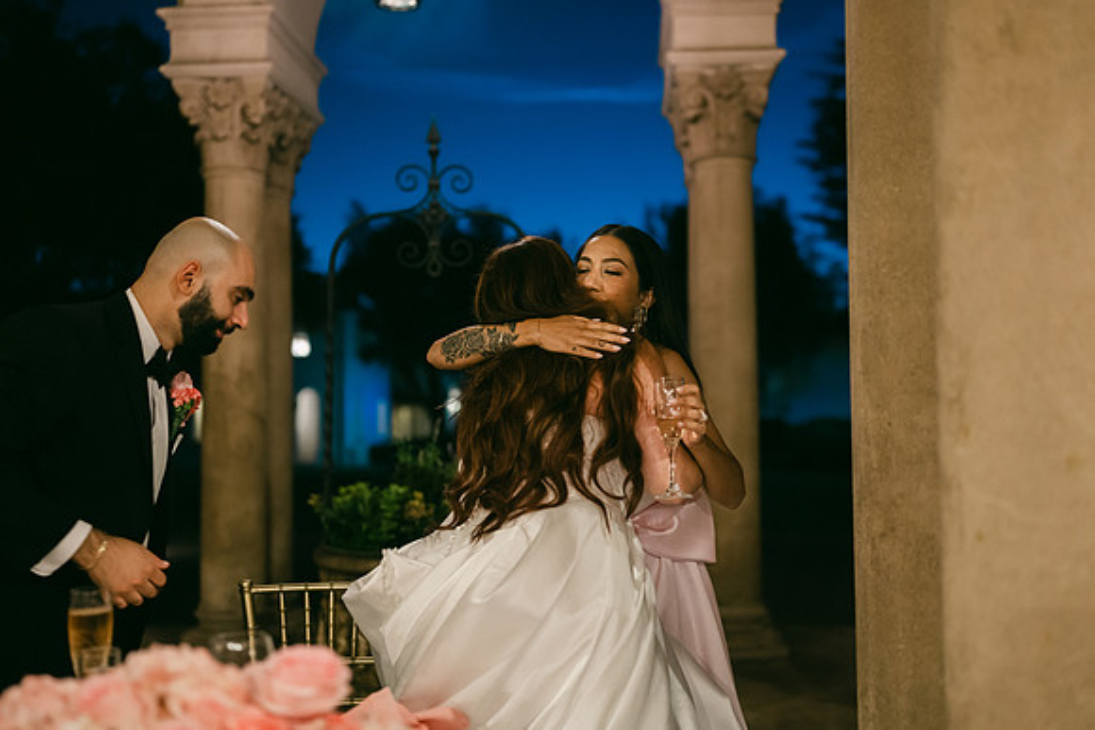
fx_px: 1132
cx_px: 548
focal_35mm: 37
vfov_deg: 35.8
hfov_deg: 51.6
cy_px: 365
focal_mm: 35
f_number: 1.4
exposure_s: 1/100
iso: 1000
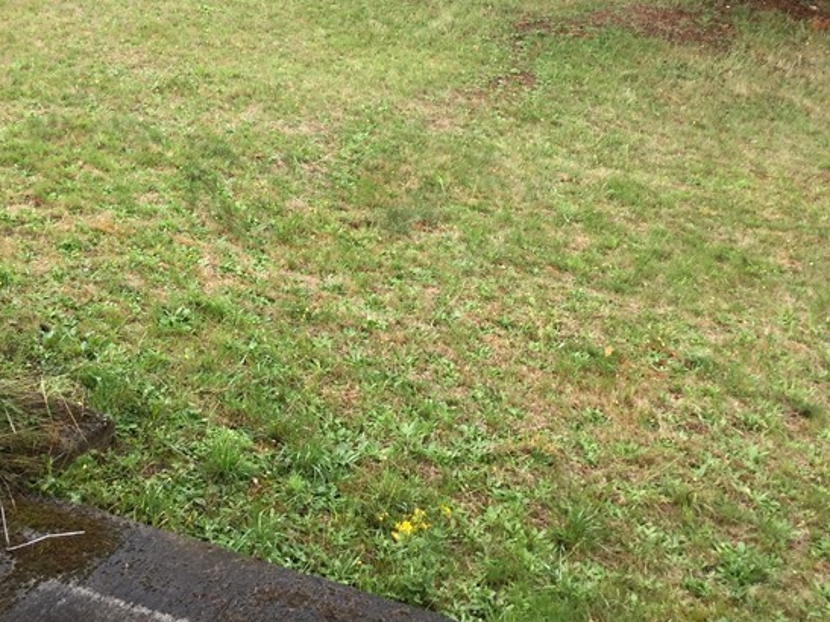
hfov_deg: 33.1
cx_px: 310
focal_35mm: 58
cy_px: 120
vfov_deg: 24.8
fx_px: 1390
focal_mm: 3.3
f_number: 2.4
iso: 25
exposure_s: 1/157
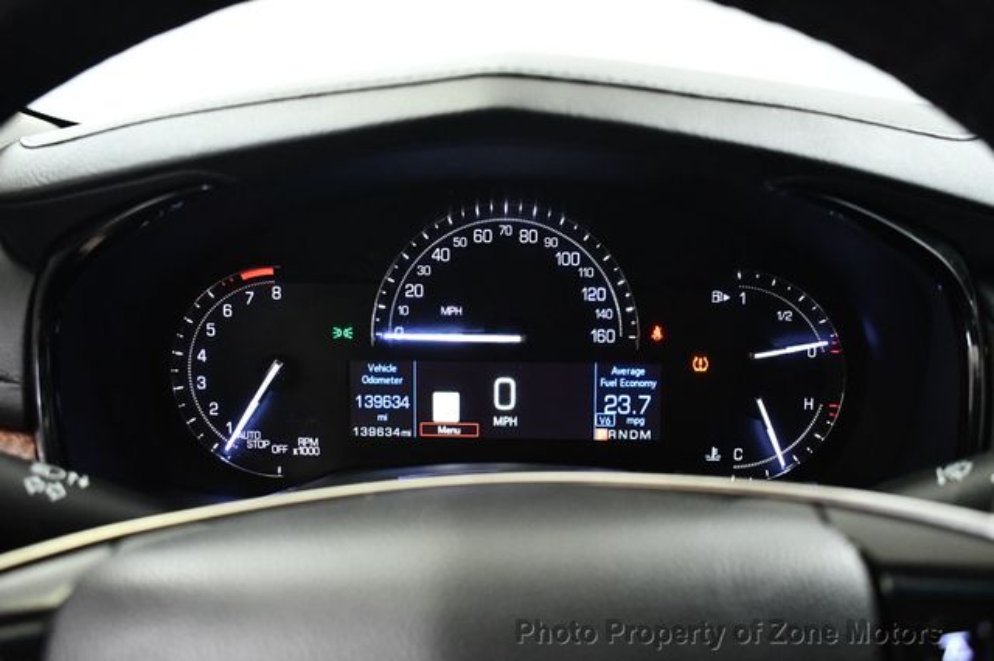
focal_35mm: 33
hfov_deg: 57.2
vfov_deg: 39.9
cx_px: 497
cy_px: 330
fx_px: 911
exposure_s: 1/60
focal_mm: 22
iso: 4000
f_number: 3.8
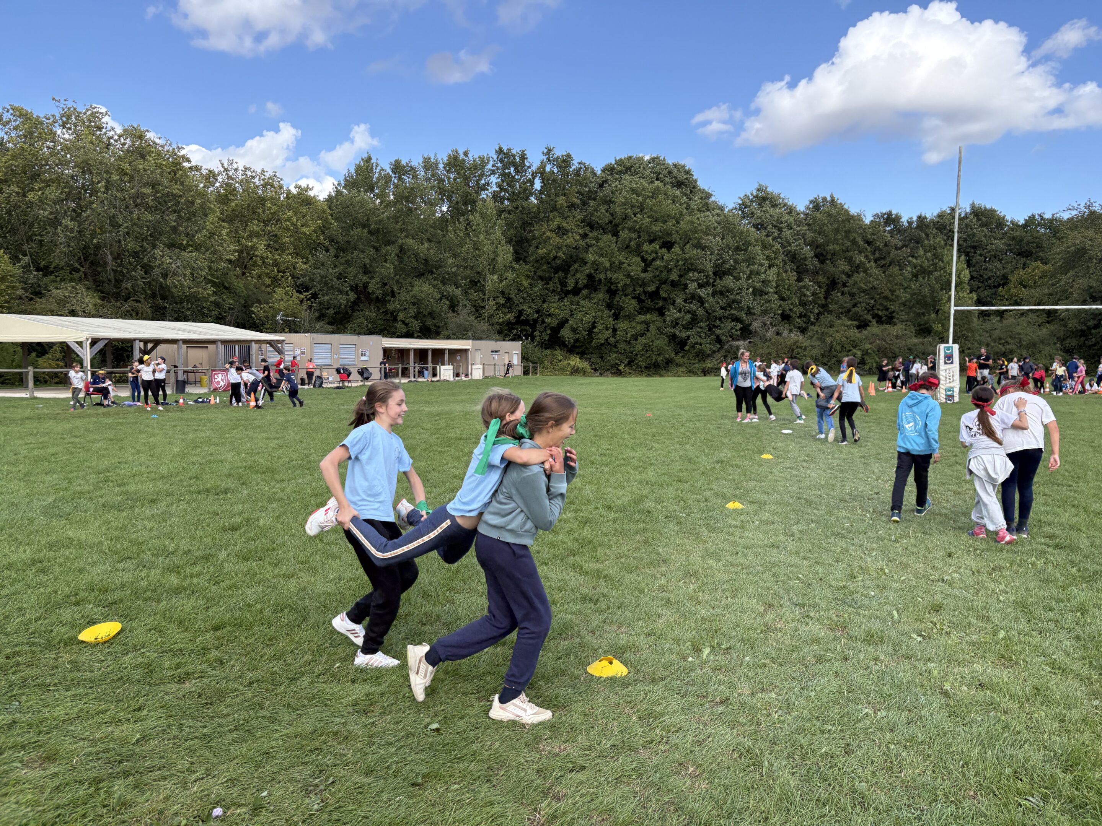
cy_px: 413
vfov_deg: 53.1
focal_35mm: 26
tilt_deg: -3.5
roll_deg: -0.4
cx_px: 551
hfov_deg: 67.3
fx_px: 828
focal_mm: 5.96
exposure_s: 1/1587
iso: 64
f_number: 1.6
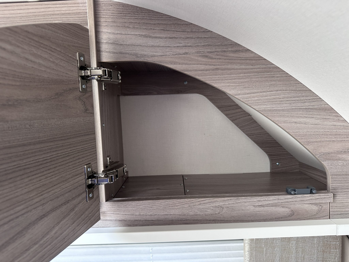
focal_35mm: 24
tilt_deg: -3.4
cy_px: 131
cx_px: 174
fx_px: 242
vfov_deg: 56.8
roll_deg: +2.6
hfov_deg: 71.6
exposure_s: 1/82
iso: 250
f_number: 1.78
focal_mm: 6.86
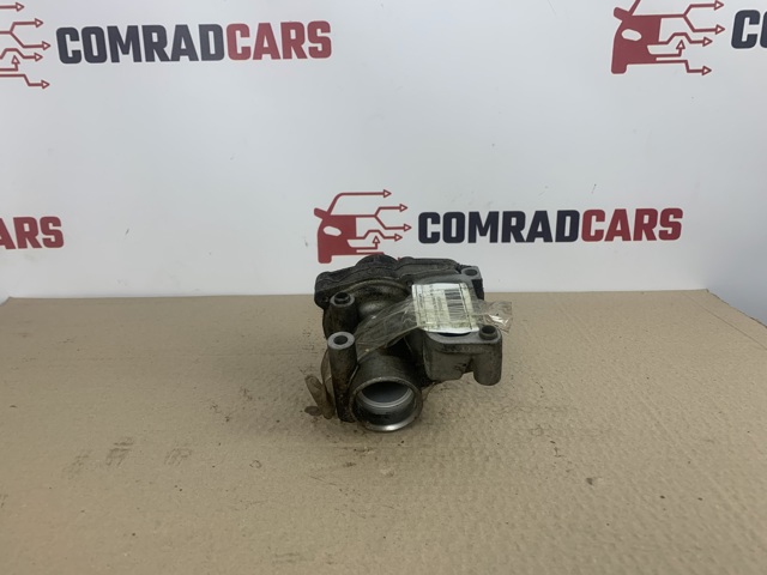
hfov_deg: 67.3
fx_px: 576
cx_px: 384
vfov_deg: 53.1
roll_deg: -0.2
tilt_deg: -14.7
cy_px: 288
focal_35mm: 26
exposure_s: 1/121
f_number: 1.8
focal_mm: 4.25
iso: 40
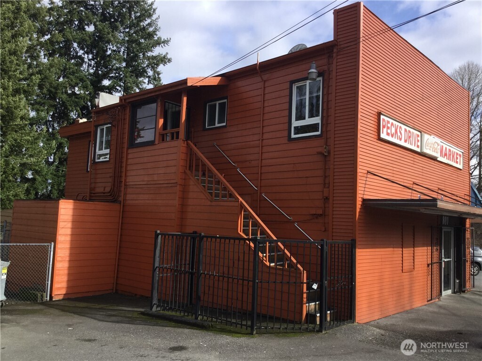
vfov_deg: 45.4
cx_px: 241
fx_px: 432
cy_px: 180
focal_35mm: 31
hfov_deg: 58.4
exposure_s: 1/815
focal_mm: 3.3
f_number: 2.4
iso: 25
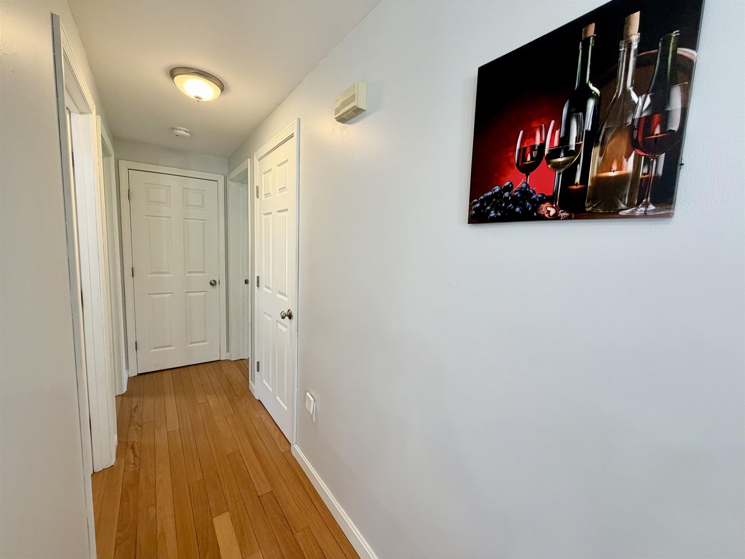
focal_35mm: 14
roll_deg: -2.0
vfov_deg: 85.7
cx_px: 372
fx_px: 301
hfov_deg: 102.1
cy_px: 280
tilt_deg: -5.8
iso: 160
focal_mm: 2.22
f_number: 2.2
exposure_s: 1/120
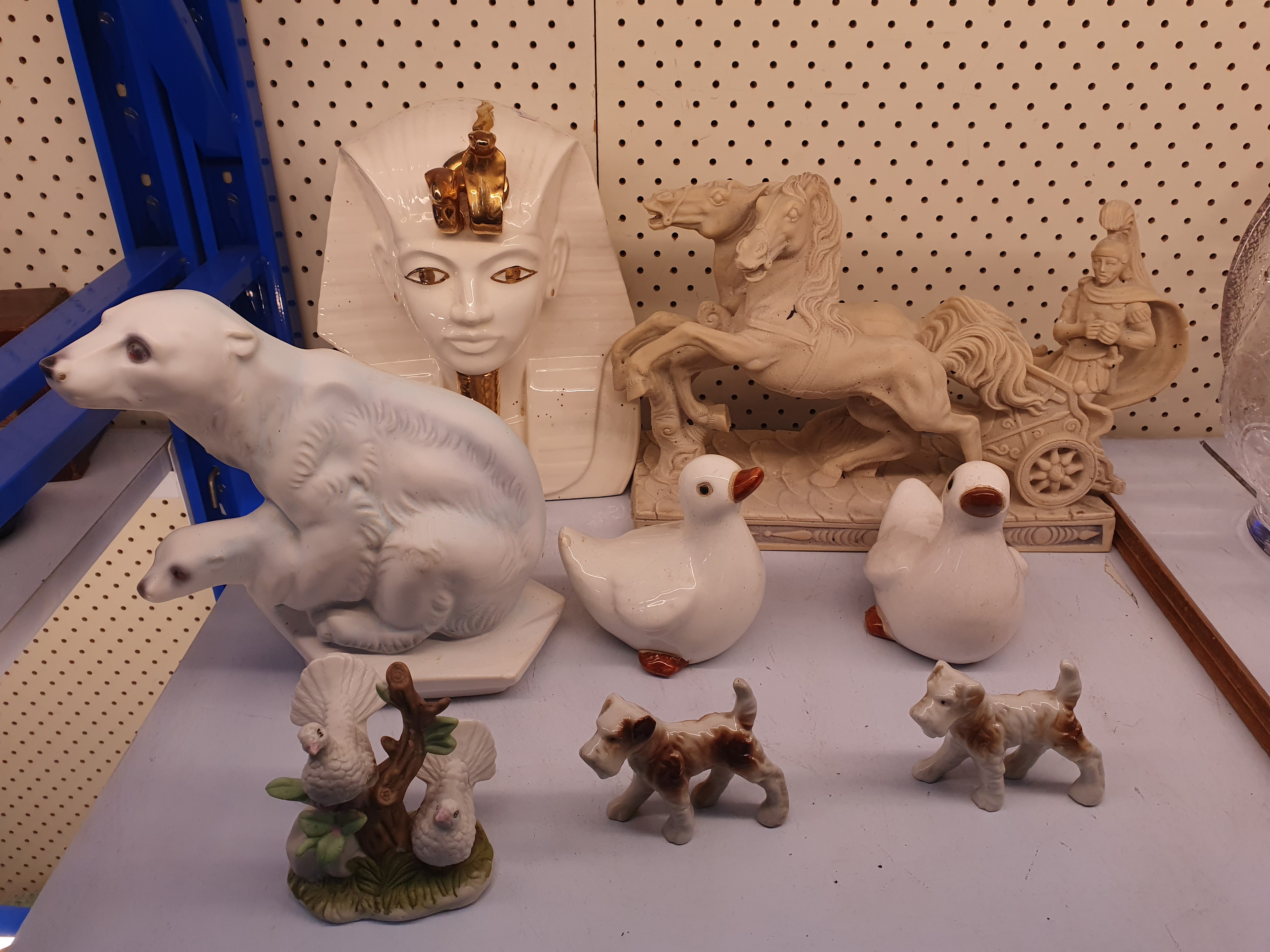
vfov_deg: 53.1
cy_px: 476
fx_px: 954
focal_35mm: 26
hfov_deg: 67.3
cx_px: 635
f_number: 2.4
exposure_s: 1/100
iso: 64
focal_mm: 4.32
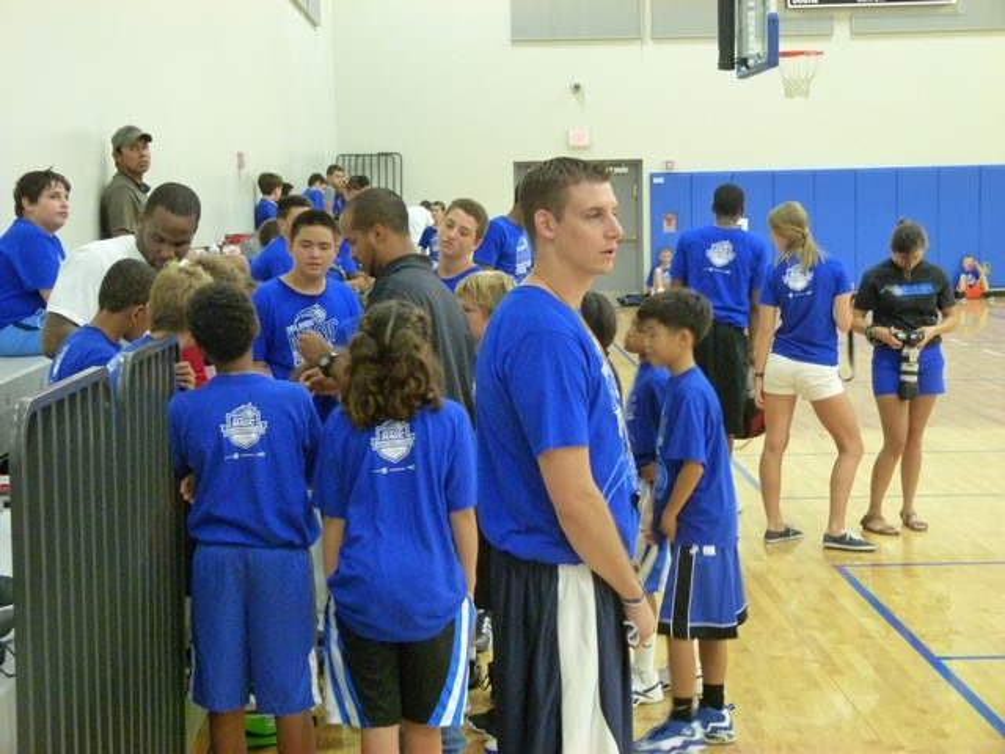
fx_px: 1771
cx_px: 502
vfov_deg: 24.0
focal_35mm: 61
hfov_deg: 31.7
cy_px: 377
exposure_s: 1/15
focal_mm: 11
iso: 800
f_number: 3.3
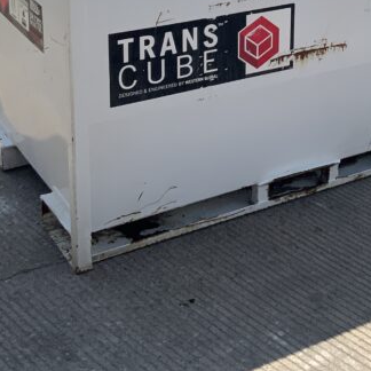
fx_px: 982
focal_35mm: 81
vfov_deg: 20.5
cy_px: -31
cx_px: 364
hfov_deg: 20.7
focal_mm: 3
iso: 16
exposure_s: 1/2427
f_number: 1.8
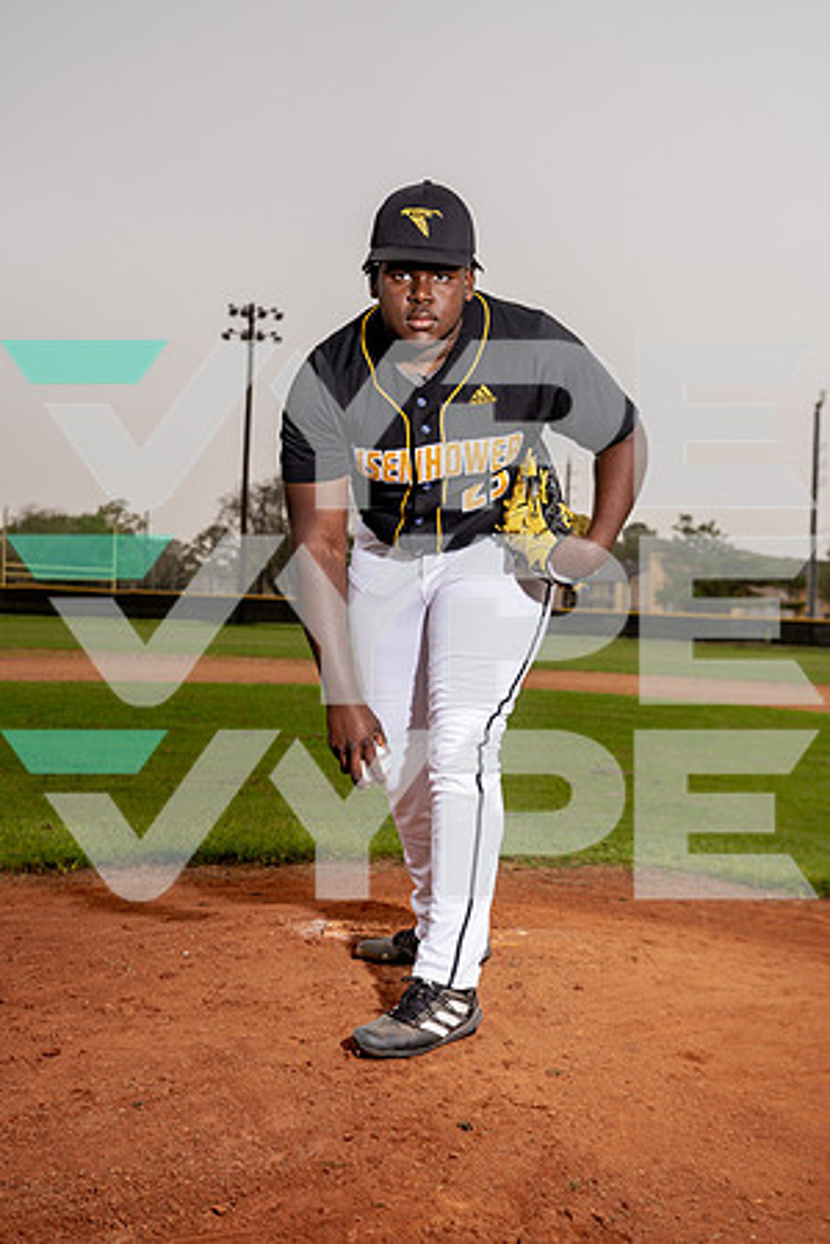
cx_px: 415
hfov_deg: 28.1
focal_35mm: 48
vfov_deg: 41.1
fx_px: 1660
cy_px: 622
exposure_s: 1/250
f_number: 5
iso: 160
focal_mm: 48
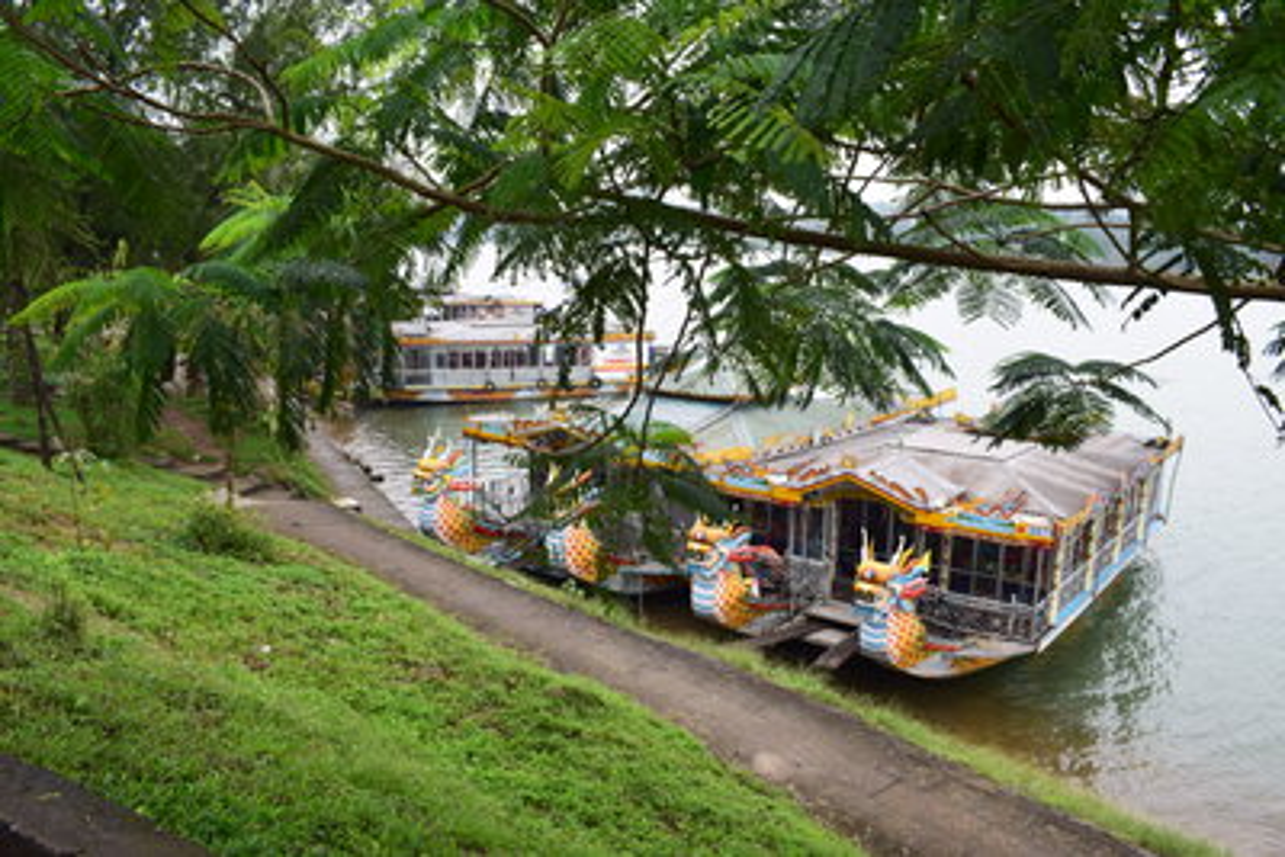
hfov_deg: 61.9
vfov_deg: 43.6
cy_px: 428
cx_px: 642
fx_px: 1071
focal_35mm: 30
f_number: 8
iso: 400
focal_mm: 20
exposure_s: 1/50
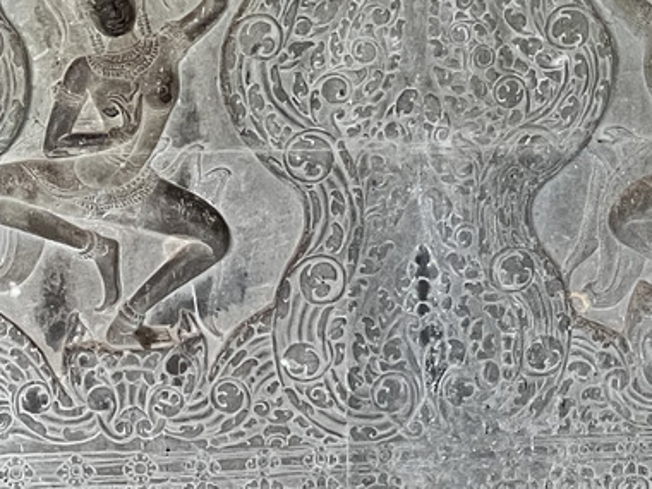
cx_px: 96
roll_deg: +2.1
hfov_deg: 8.1
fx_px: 4577
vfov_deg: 6.1
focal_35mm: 243
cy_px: 62
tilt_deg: -8.4
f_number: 2.8
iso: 200
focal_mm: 9
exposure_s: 1/99
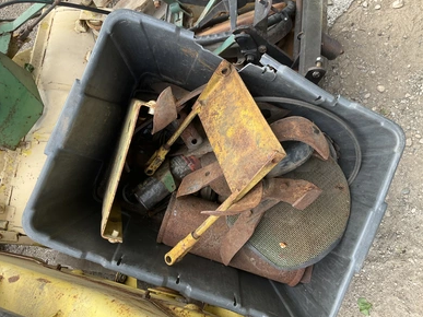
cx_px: 218
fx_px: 366
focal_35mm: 30
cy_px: 161
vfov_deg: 46.8
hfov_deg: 60.0
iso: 20
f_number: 1.8
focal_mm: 3
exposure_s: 1/185
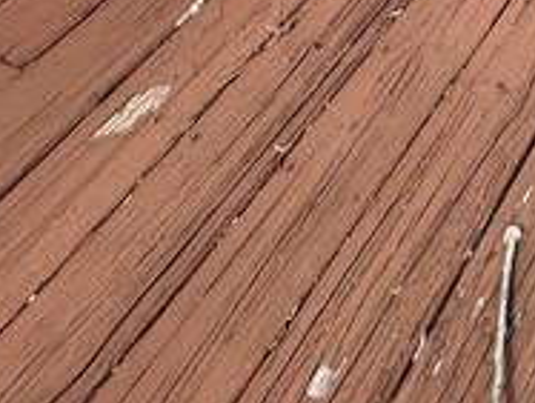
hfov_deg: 25.6
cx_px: 569
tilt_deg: -7.6
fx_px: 1099
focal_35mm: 71
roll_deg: +0.3
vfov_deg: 13.0
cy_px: -663
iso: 32
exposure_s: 1/791
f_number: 1.8
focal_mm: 1.57
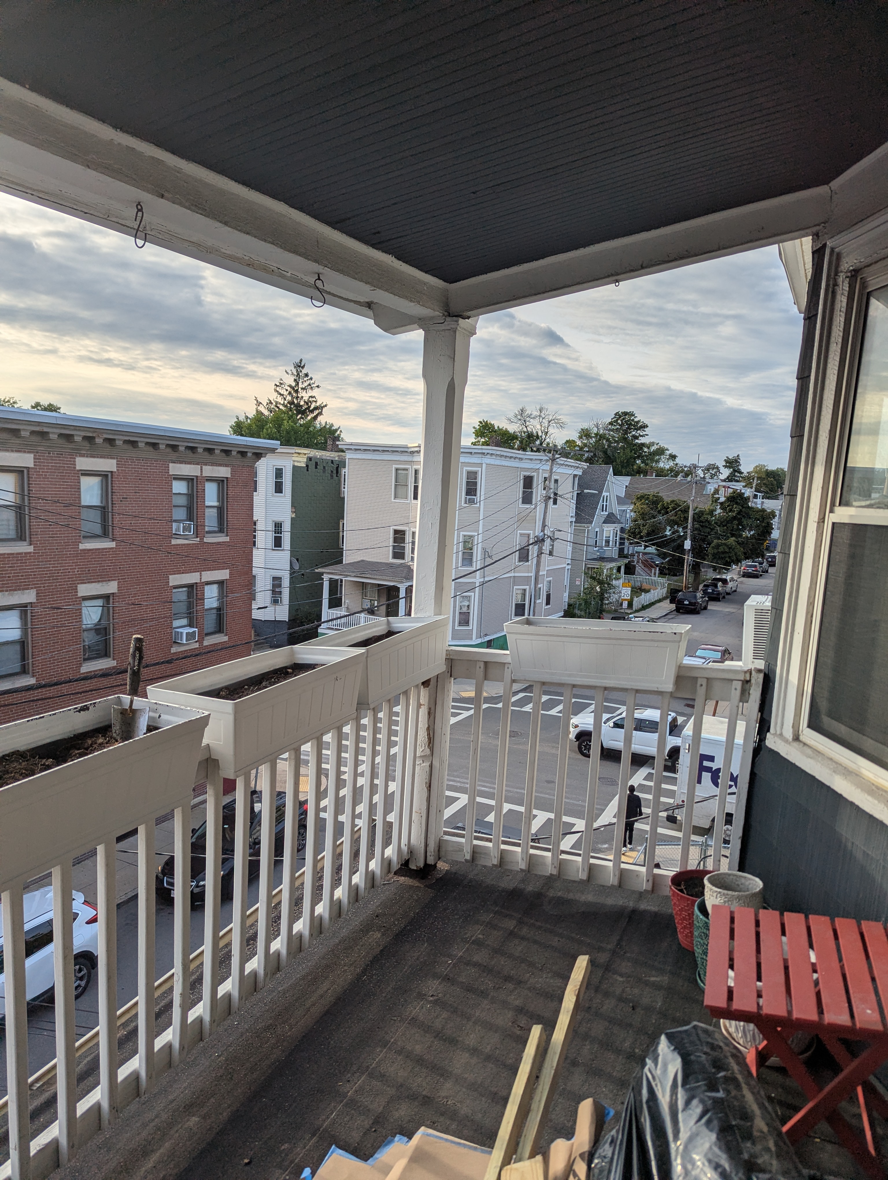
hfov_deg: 56.9
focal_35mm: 24
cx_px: 444
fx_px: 819
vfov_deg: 71.5
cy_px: 590
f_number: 1.85
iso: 36
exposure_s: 1/1244
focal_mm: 6.81
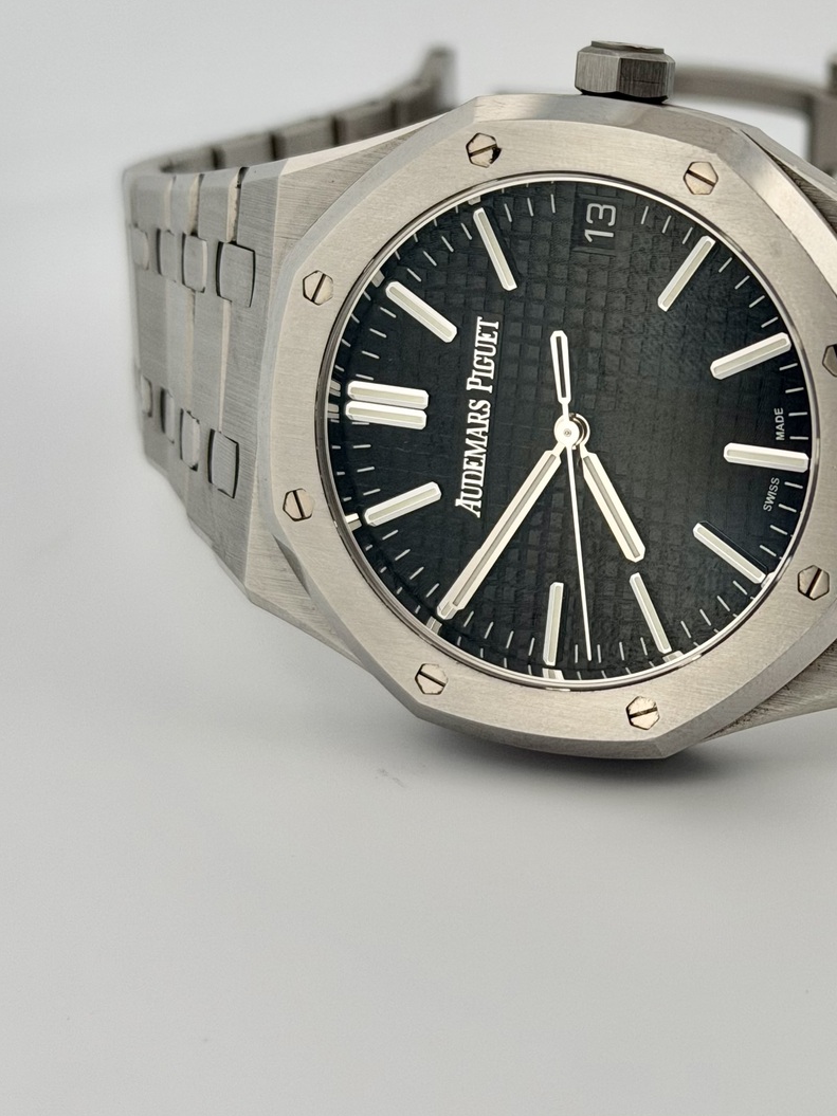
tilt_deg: -26.1
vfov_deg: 21.5
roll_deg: -2.0
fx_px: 2934
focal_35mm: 91
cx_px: 767
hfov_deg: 16.0
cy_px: 475
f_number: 1.78
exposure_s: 1/2667
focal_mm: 6.76
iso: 64
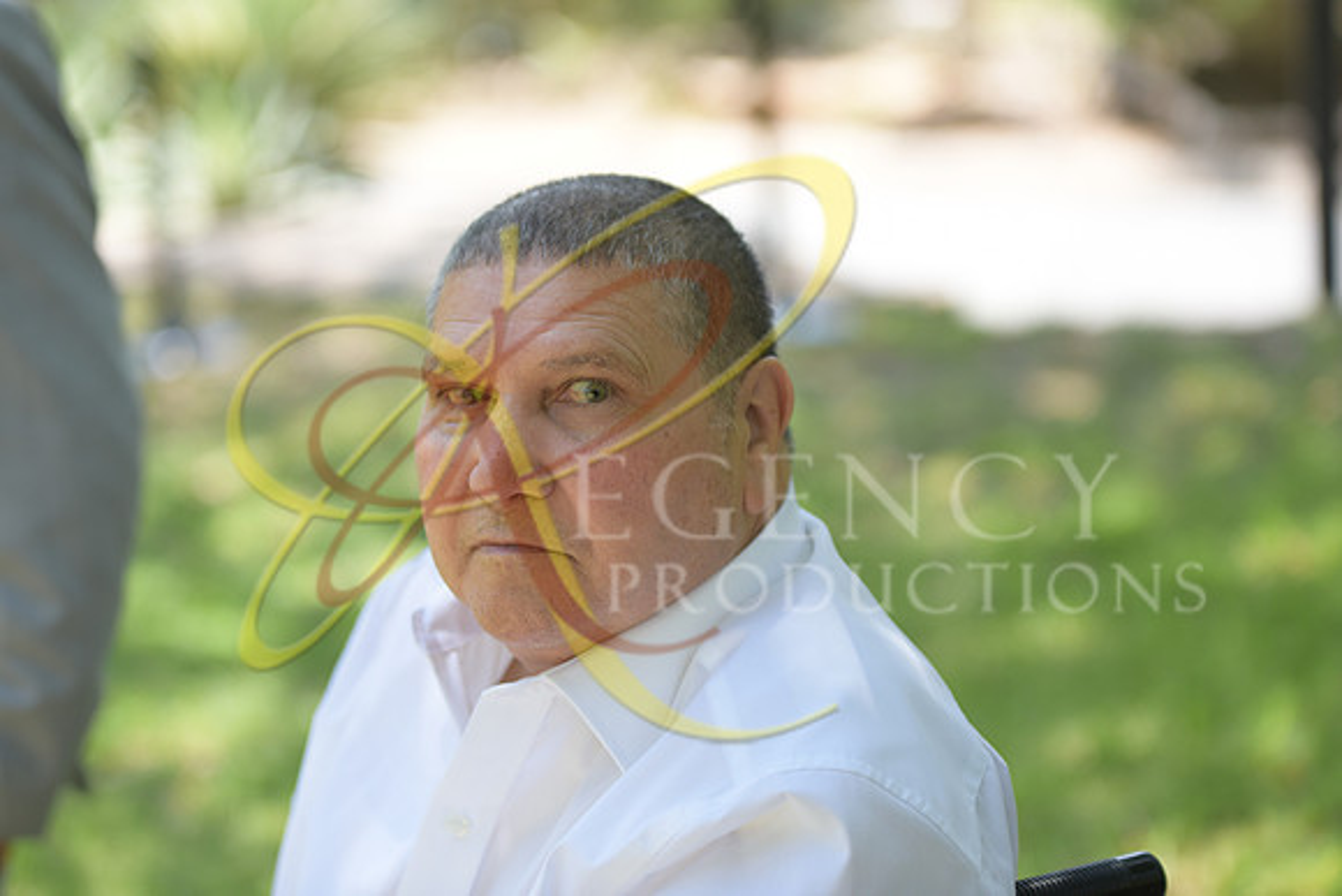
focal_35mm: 95
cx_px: 671
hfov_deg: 21.5
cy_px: 448
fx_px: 3542
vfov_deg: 14.4
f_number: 2.8
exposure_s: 1/640
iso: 250
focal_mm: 95
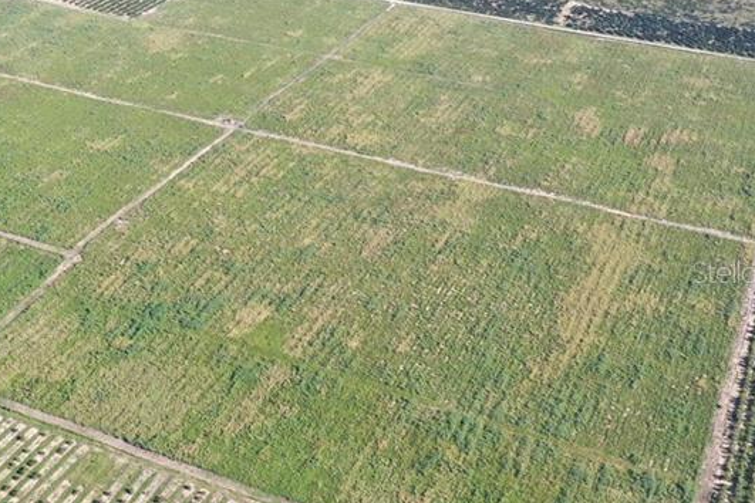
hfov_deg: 35.1
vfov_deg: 25.1
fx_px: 1132
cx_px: 98
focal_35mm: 54
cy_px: 271
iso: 100
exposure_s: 1/320
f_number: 5
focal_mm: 10.26
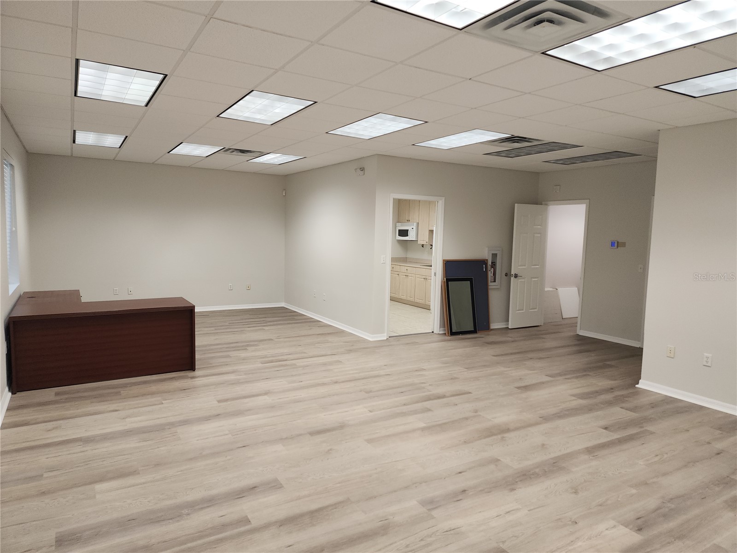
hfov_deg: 73.9
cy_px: 276
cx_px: 368
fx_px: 490
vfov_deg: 58.9
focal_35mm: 23
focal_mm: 6.4
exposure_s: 1/120
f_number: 1.8
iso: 80
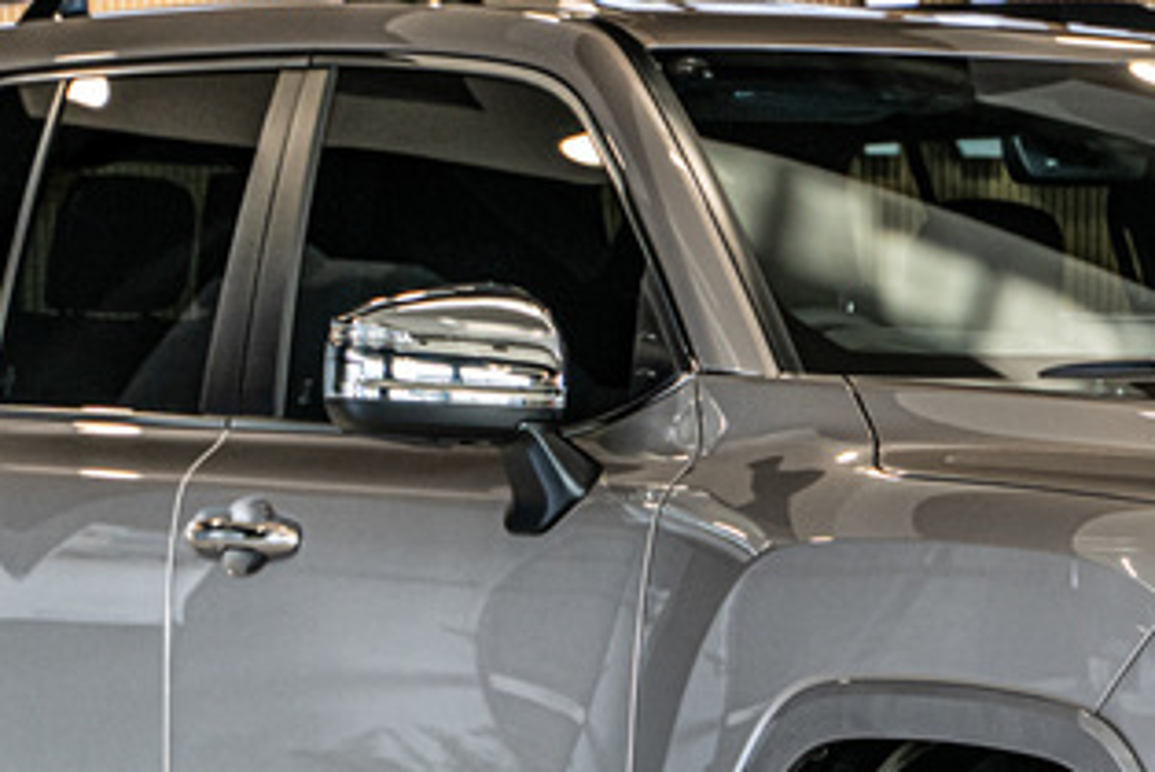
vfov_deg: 5.6
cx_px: 1017
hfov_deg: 8.4
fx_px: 7835
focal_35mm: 244
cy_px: 596
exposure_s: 1/125
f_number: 4
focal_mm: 75
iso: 320
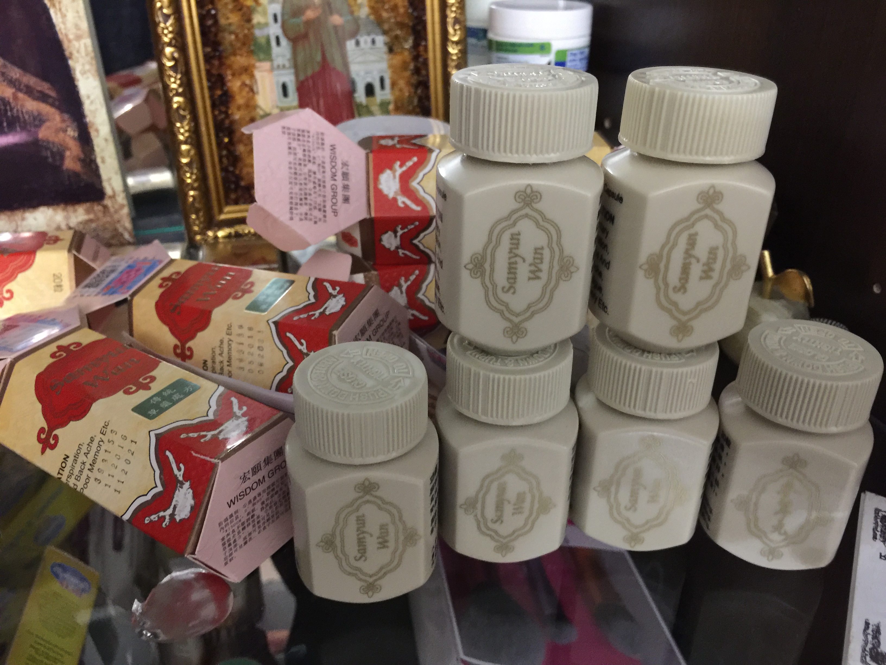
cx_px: 443
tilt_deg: -28.1
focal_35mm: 29
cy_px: 332
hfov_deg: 61.7
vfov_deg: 48.2
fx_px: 742
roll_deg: -1.4
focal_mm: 4.15
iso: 125
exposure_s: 1/4
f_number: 2.2
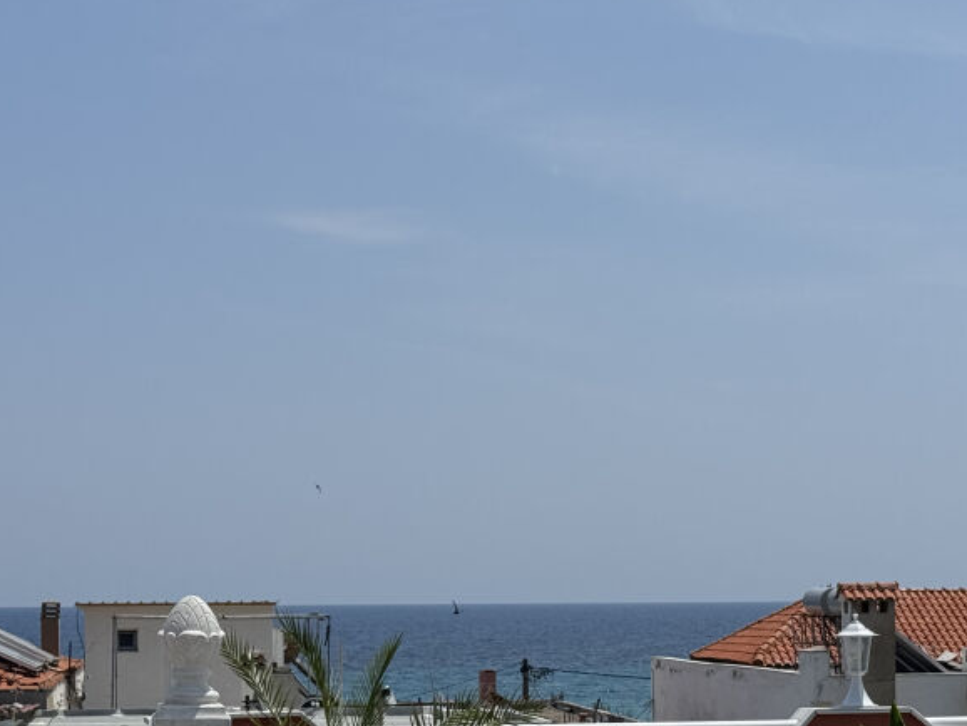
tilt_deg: +0.3
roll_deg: +1.0
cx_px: 624
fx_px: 2375
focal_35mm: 85
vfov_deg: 17.2
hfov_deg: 22.9
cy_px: 606
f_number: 1.78
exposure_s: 1/10526
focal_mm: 6.76
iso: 80
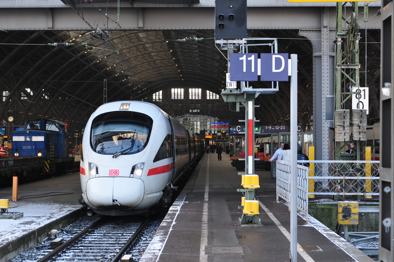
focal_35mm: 75
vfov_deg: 18.1
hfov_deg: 27.0
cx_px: 197
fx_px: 820
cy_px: 131
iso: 200
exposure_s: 1/100
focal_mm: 50
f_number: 5
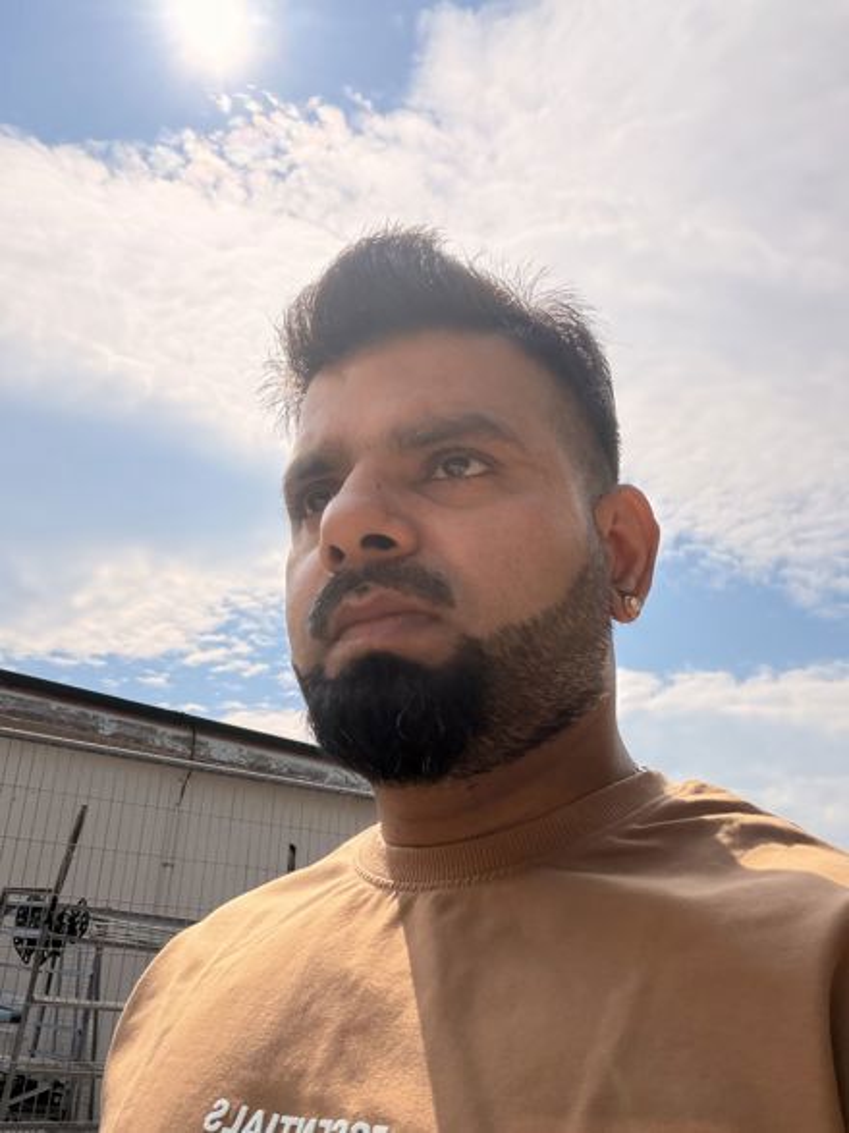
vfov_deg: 60.0
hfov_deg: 46.8
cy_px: 566
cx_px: 424
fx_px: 981
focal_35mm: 30
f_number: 1.9
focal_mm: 2.71
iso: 40
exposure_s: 1/1706
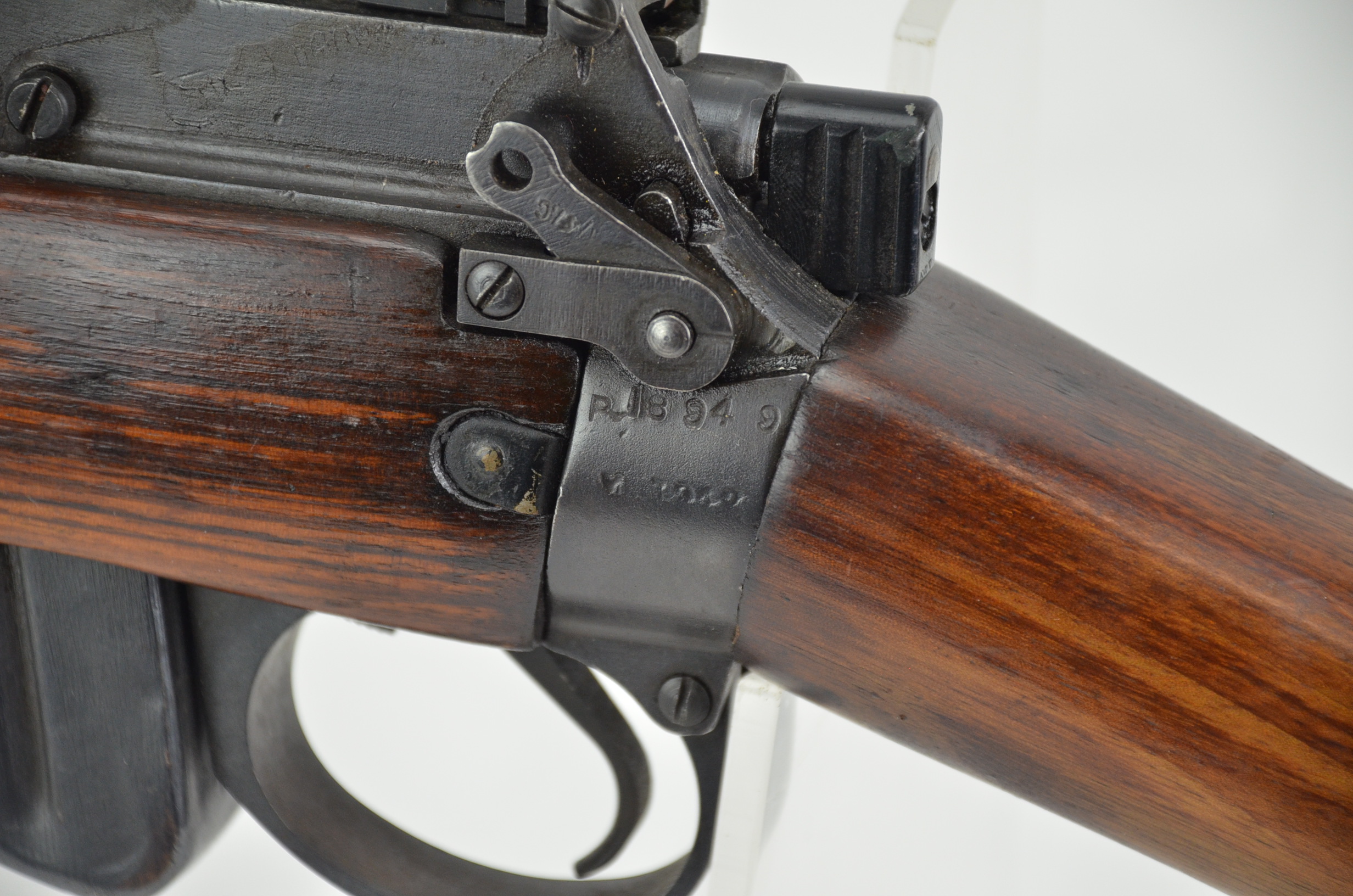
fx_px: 7595
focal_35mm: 202
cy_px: 448
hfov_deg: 10.2
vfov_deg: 6.8
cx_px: 676
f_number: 5.6
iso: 900
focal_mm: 135
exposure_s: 1/125
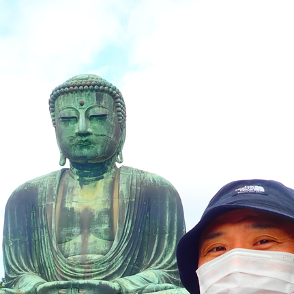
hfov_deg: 40.8
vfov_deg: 38.2
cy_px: 263
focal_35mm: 41
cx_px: 126
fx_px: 394
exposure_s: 1/500
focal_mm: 4.5
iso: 100
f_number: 2.8
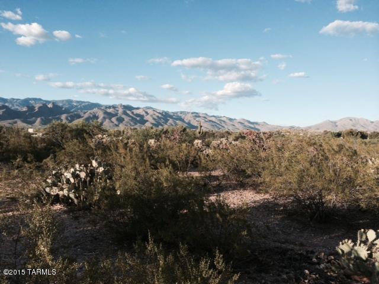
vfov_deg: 46.8
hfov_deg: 60.0
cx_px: 190
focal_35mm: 30
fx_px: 328
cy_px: 142
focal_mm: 4.12
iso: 32
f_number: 2.2
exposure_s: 1/1109
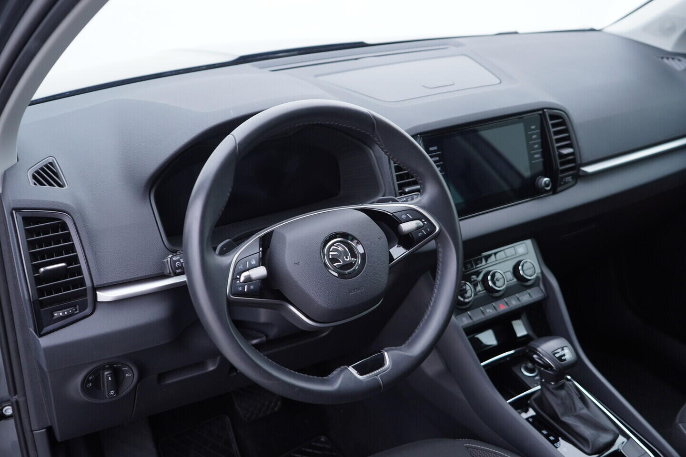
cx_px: 343
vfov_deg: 36.9
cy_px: 228
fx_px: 686
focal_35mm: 36
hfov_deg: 53.1
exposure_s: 1/40
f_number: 2.8
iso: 160
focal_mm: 24
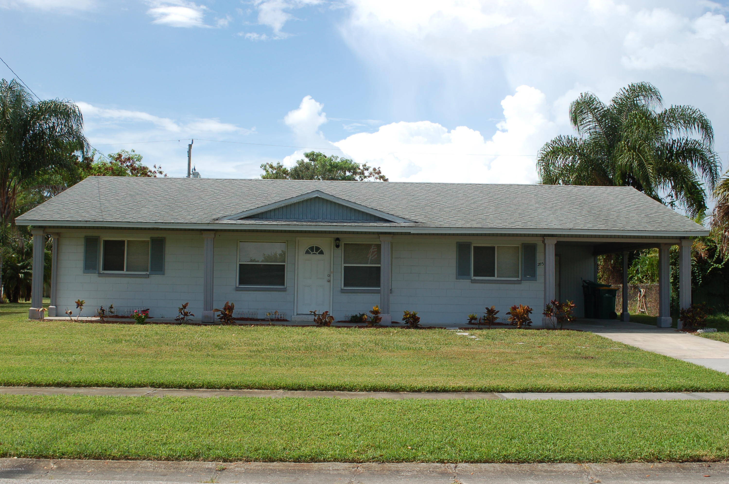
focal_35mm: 39
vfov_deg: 34.1
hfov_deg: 49.6
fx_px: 789
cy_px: 242
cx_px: 364
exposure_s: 1/320
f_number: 9
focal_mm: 26
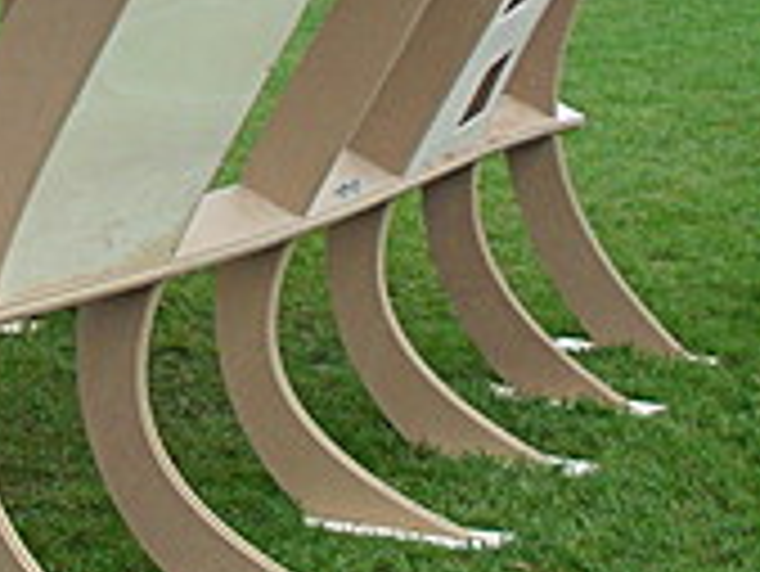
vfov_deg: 11.3
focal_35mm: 127
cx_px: -236
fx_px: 2790
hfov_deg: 14.8
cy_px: -236
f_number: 3.2
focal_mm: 6.3
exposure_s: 1/250
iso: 100
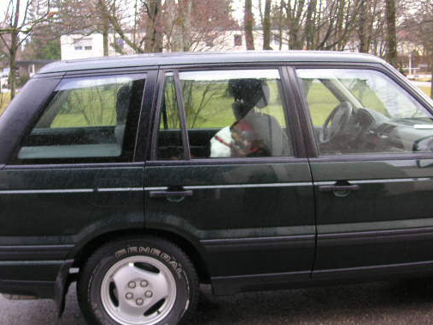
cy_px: 137
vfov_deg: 30.8
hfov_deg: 40.3
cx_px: 184
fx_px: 588
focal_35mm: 47
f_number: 2.8
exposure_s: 1/45
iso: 64
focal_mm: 6.1
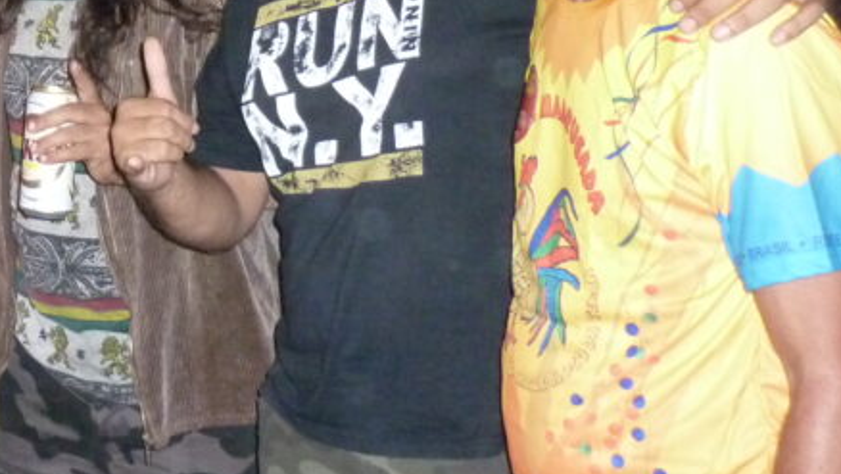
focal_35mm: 84
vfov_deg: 13.7
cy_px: -209
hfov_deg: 23.4
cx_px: -131
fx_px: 1874
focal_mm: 5.5
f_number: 2.8
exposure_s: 1/60
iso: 500
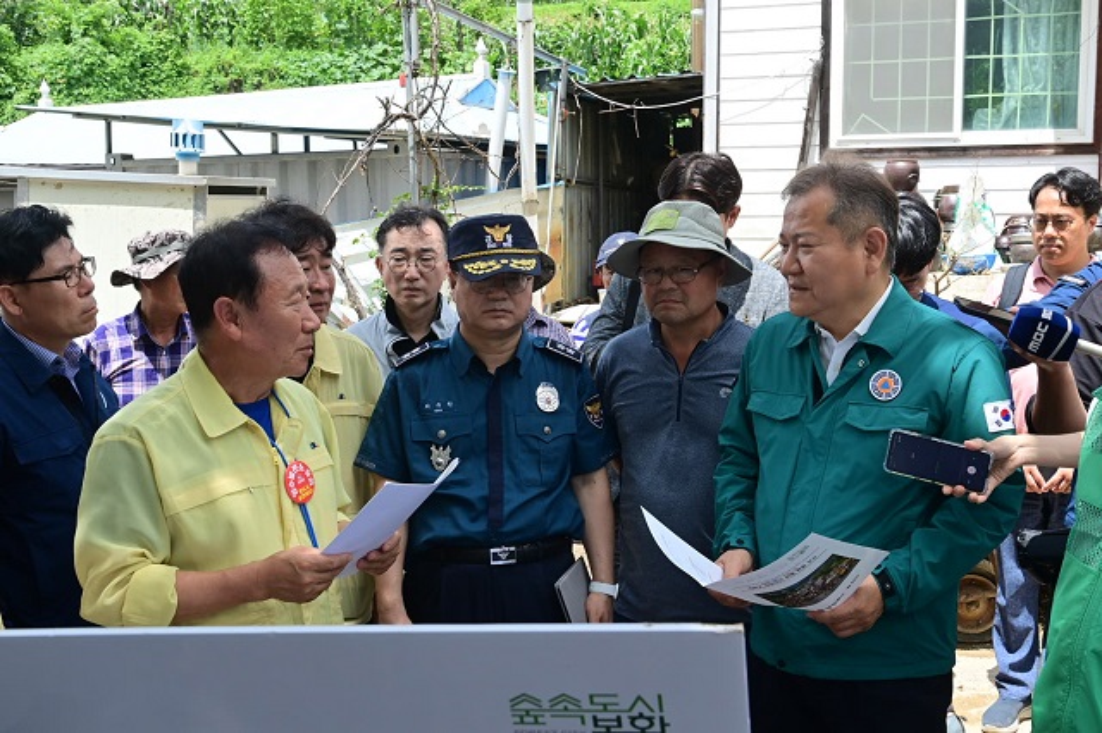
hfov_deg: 46.4
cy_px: 366
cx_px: 551
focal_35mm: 42
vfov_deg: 31.9
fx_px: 1285
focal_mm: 42
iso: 400
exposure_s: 1/200
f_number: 10
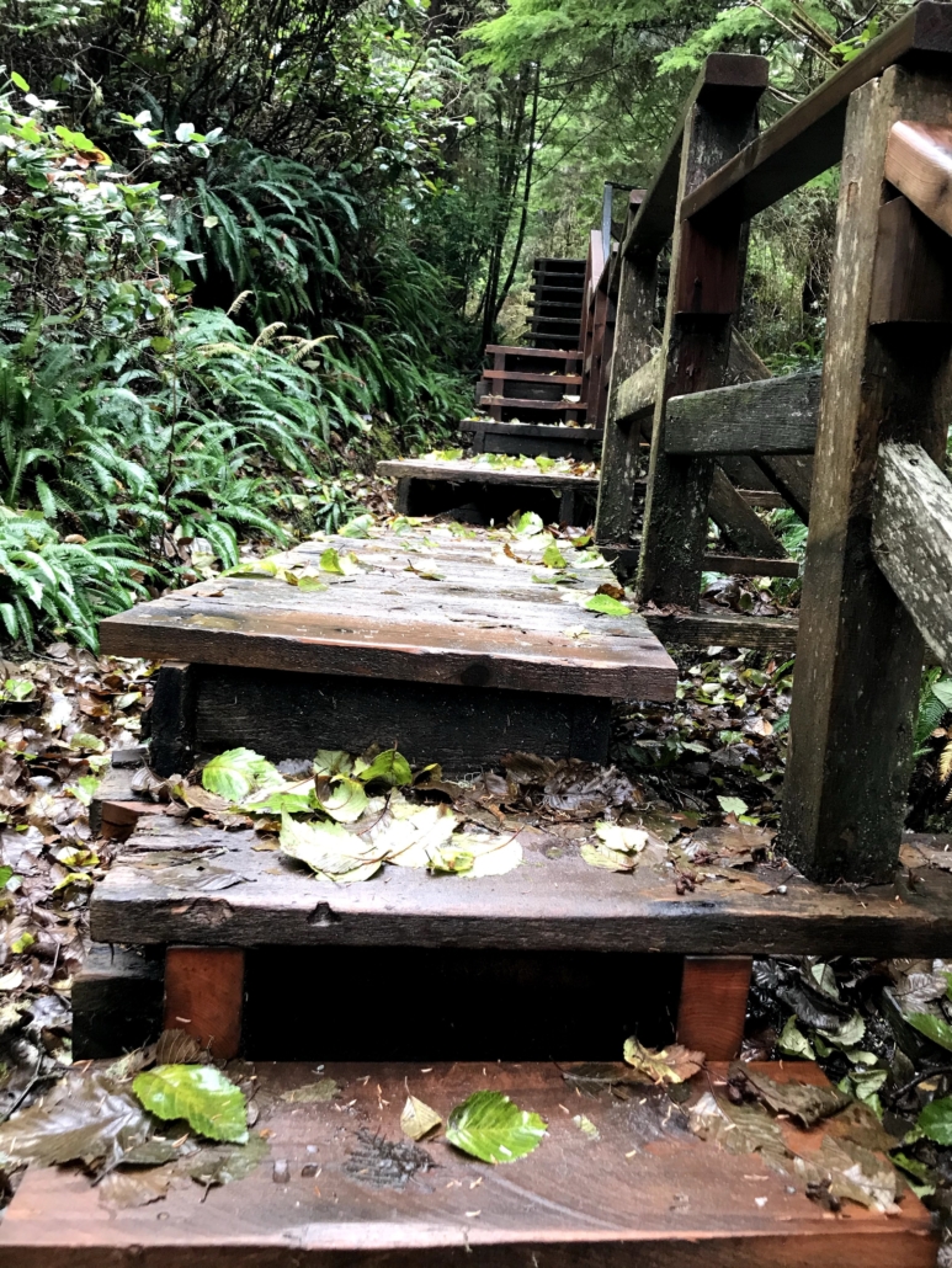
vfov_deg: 63.4
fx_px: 1026
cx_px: 476
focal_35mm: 28
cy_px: 634
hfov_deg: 49.8
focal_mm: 3.99
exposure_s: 1/17
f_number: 1.8
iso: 40
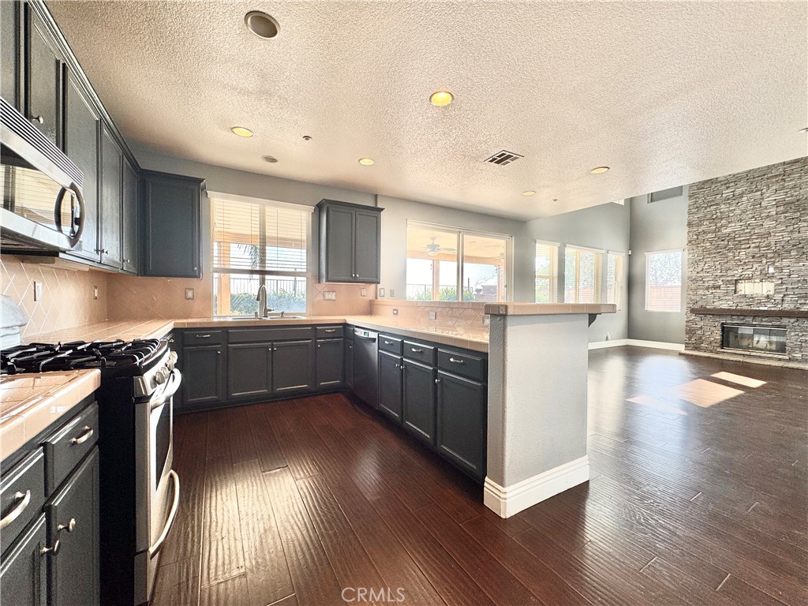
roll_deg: -1.0
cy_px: 303
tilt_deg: -1.5
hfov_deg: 102.1
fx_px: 327
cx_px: 404
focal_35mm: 14
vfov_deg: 85.7
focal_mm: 2.22
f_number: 2.2
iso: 50
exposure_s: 1/99
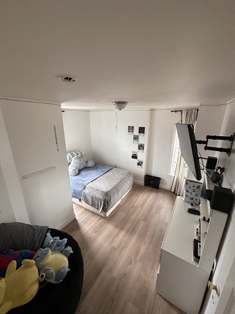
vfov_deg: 102.1
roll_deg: -1.9
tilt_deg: -13.5
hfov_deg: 85.7
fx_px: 127
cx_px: 118
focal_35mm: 14
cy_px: 157
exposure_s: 1/91
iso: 320
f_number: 2.2
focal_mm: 2.22
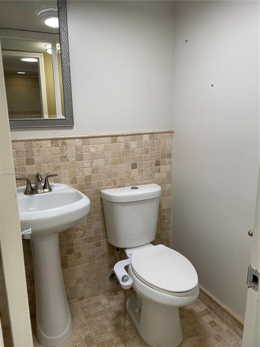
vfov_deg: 67.3
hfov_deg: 53.1
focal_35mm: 26
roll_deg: +0.7
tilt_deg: -12.8
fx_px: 260
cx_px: 130
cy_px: 174
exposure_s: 1/120
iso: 80
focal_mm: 4.2
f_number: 1.6
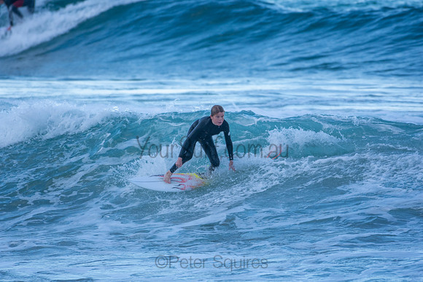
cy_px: 141
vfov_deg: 1.8
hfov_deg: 2.7
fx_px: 8814
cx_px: 212
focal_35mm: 750
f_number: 5.6
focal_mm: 500
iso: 450
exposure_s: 1/1000
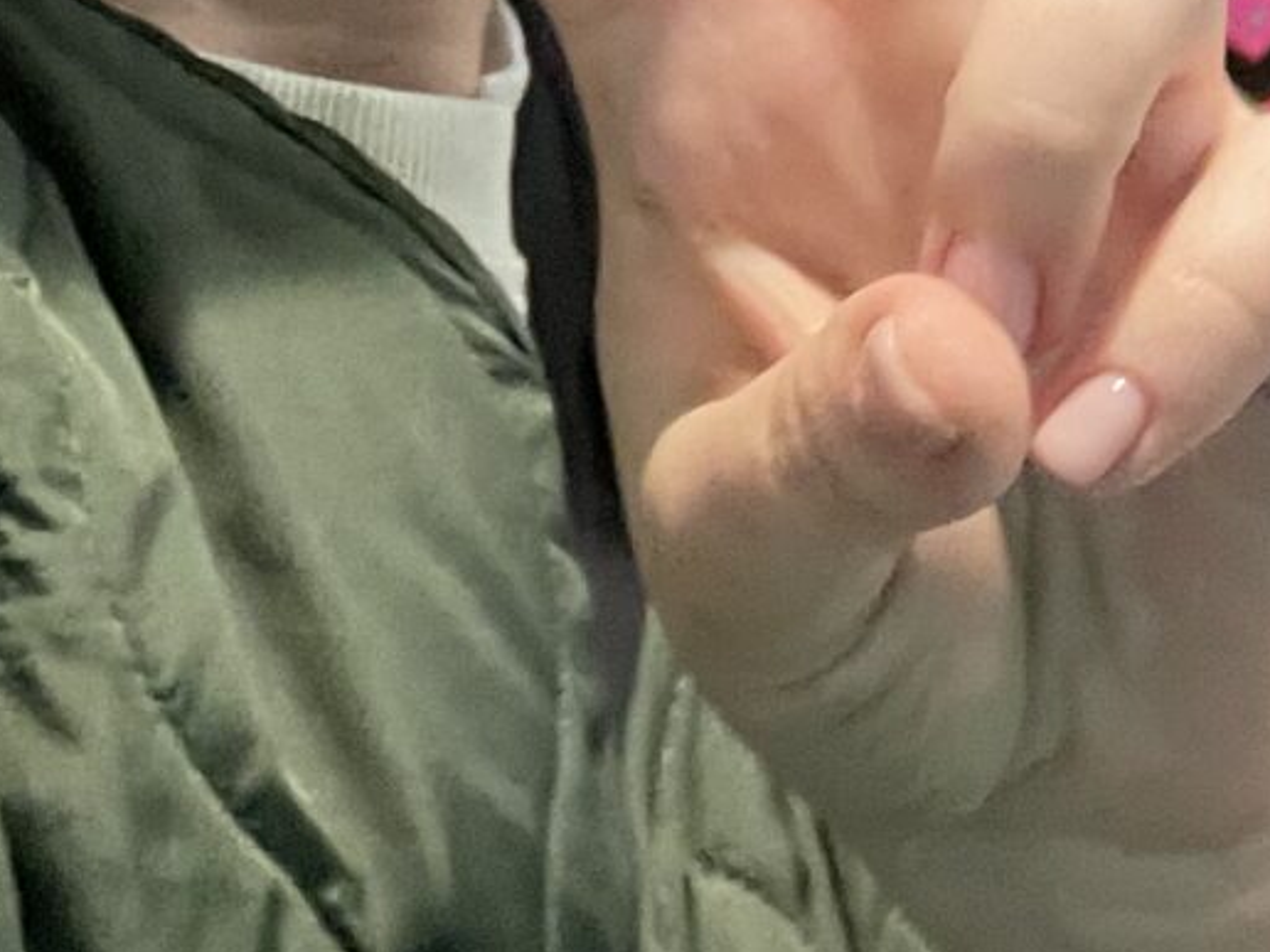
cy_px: -883
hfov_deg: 16.1
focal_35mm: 114
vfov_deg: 11.8
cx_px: -529
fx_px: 4182
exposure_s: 1/32
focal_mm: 2.71
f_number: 2.2
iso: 400
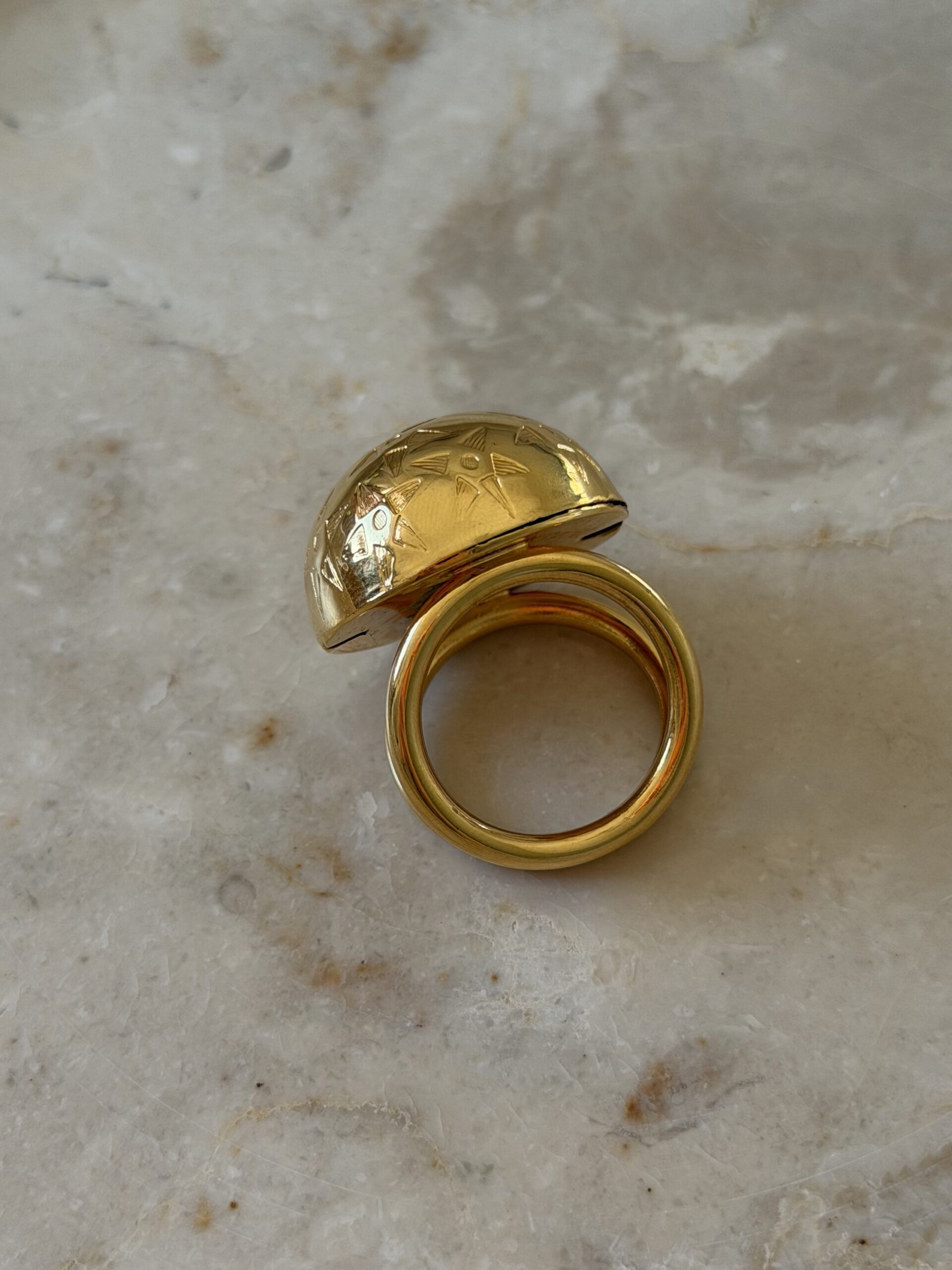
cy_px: 635
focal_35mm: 48
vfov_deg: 39.7
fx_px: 1760
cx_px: 476
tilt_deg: -57.3
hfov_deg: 30.3
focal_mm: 6.76
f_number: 1.78
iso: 64
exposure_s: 1/284
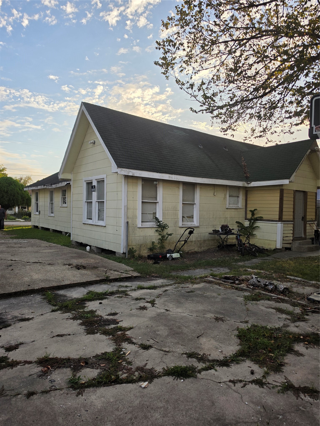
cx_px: 160
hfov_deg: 58.9
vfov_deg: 73.9
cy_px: 213
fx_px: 283
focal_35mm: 23
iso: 64
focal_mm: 6.5
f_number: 1.4
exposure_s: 1/4538
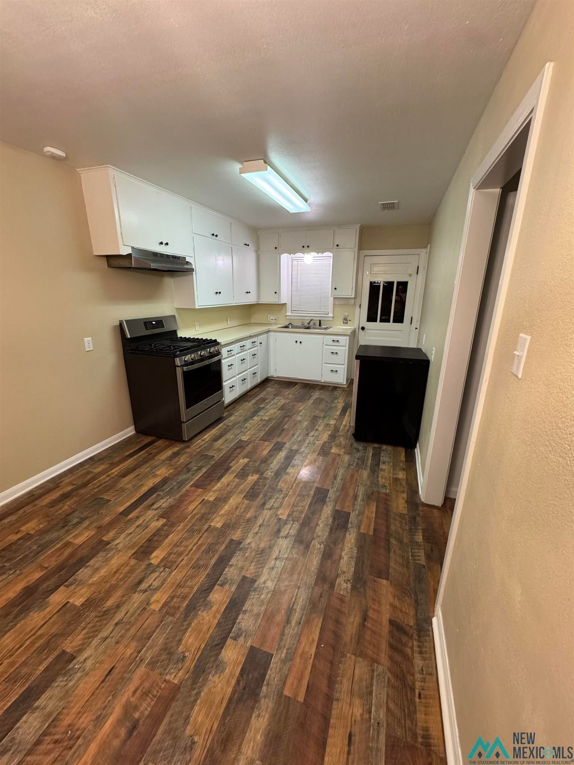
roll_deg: -0.5
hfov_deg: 85.7
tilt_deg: -17.0
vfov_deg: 102.1
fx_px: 310
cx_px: 287
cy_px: 382
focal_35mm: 14
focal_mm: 2.22
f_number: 2.2
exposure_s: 1/60
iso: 320
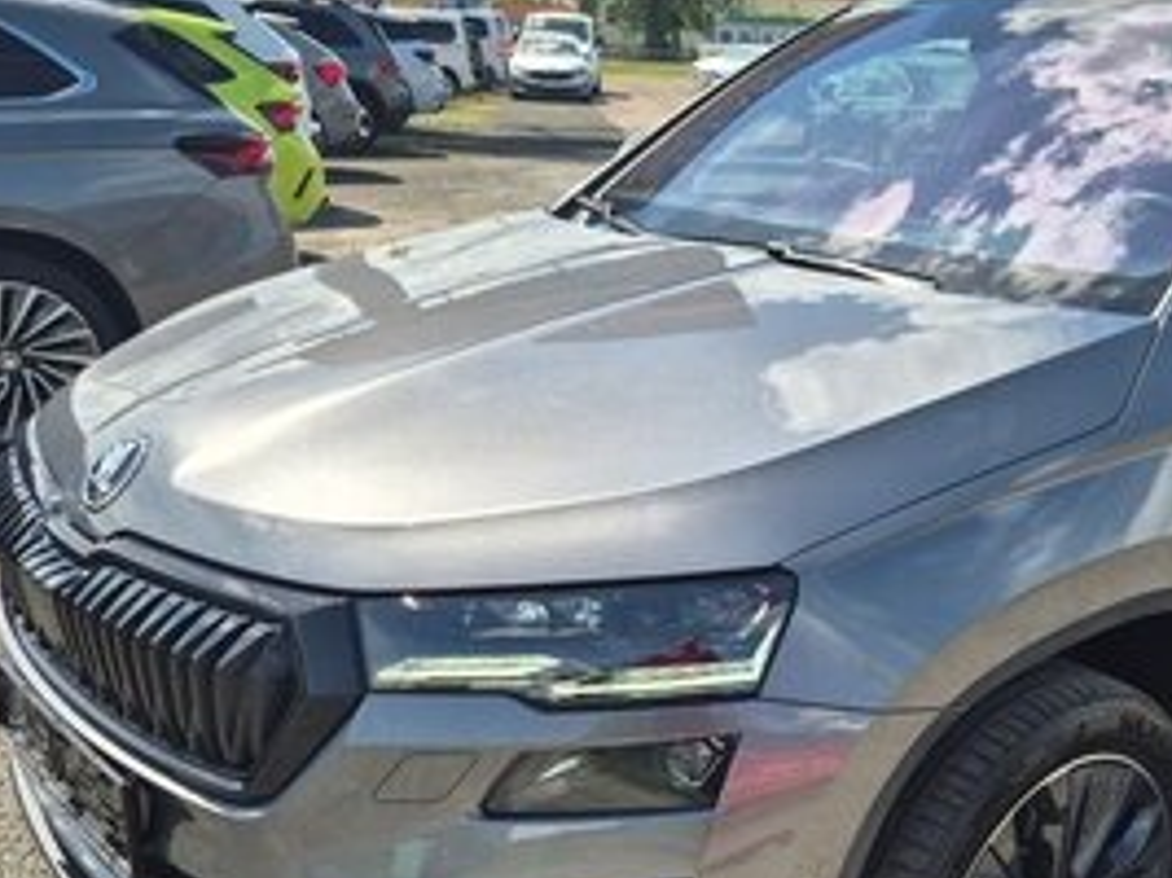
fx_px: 1421
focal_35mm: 42
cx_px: 887
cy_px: 544
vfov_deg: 34.2
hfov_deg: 43.3
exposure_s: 1/1576
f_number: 1.8
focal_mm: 5.4
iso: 25
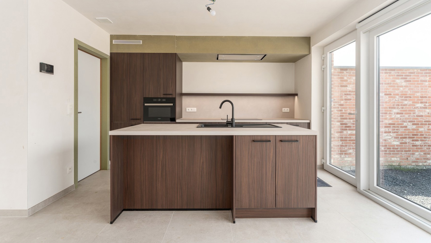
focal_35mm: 18
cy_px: 111
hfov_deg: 92.3
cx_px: 216
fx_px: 207
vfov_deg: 60.6
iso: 250
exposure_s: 1/30
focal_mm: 17.1
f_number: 11
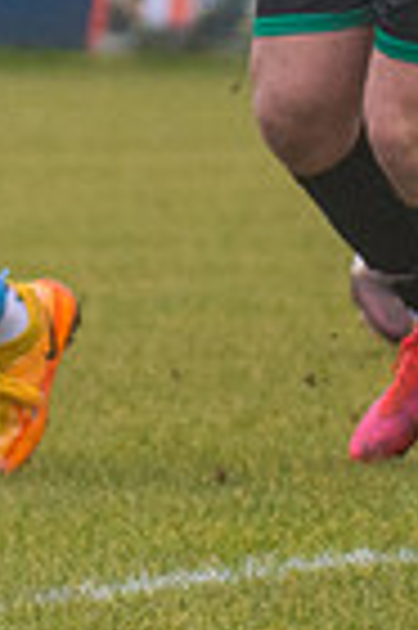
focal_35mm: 1312
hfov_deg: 1.0
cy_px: -280
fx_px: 22906
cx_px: -360
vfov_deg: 1.6
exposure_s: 1/1600
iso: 1250
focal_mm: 170
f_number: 4
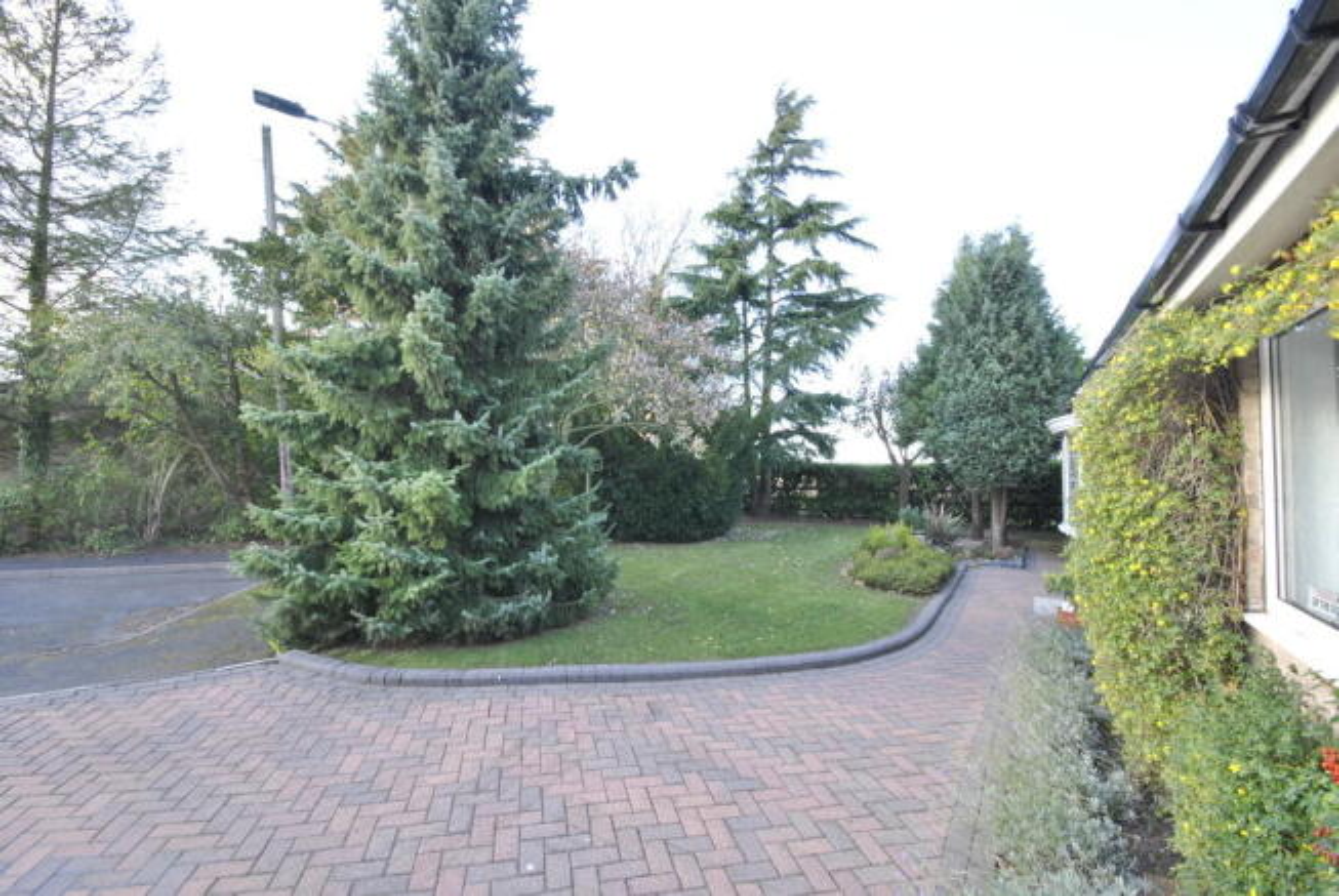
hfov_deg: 100.3
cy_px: 448
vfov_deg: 77.5
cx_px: 670
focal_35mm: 15
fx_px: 559
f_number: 11
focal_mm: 10
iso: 200
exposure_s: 1/15
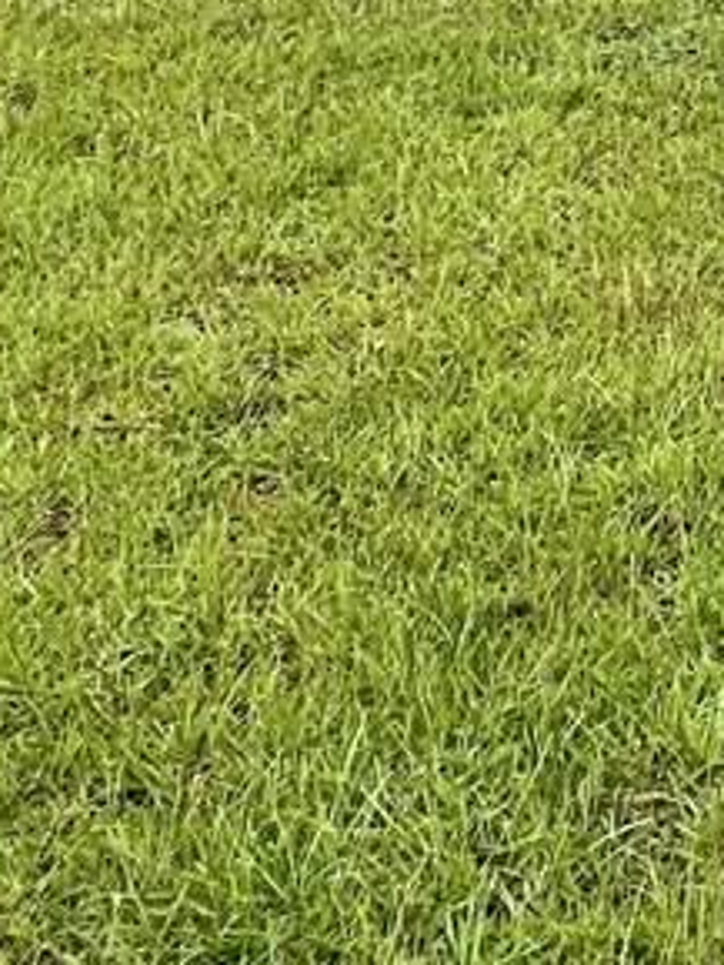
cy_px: -611
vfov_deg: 21.7
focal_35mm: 69
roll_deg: -1.3
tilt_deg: -3.3
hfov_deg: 15.9
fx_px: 1923
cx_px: 1505
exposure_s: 1/723
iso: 32
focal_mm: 1.57
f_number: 1.8
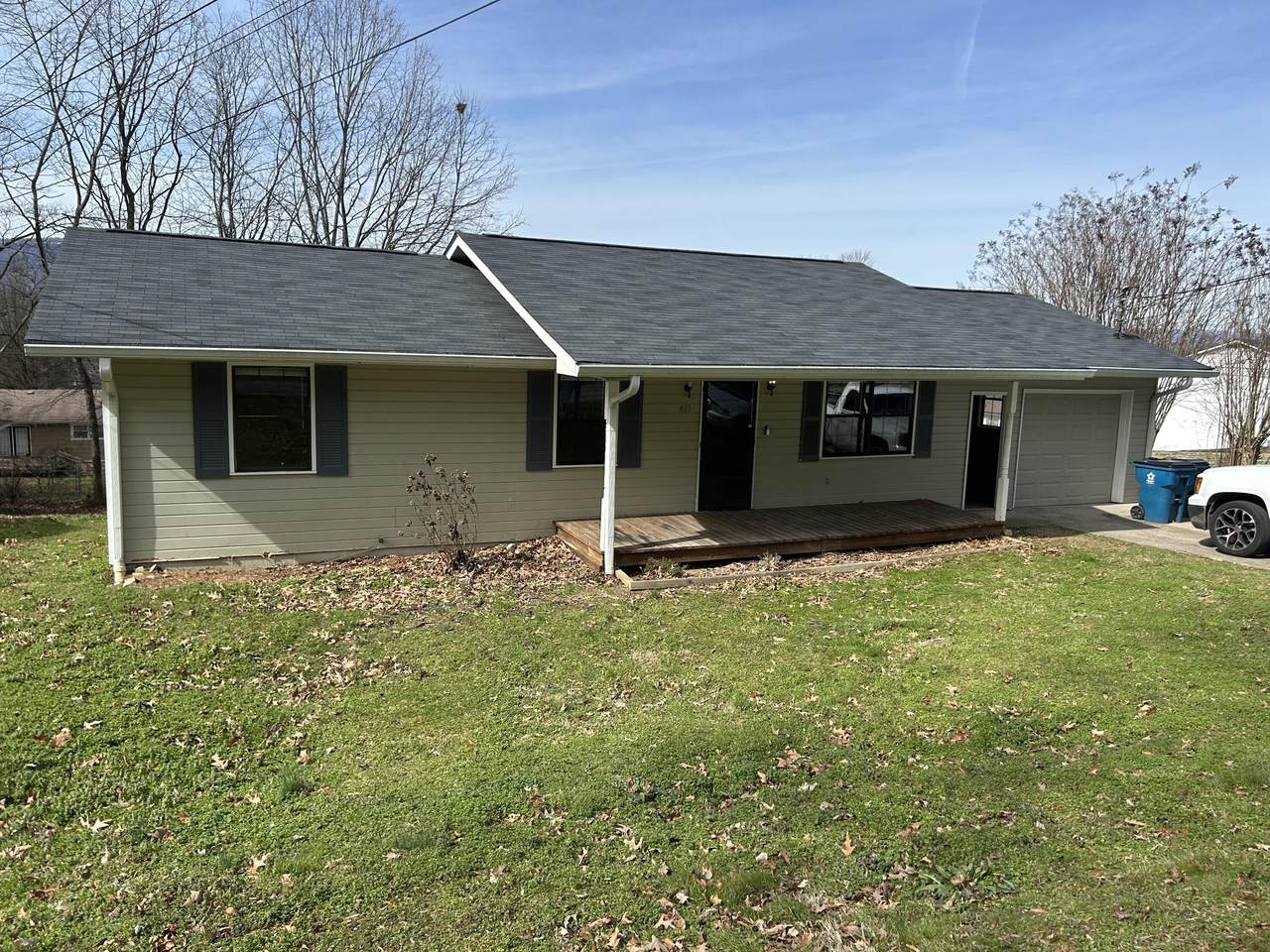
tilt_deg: -8.1
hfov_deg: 67.3
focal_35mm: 26
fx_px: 954
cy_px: 476
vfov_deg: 53.1
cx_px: 635
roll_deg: -1.7
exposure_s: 1/2994
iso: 50
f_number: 1.5
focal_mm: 5.7
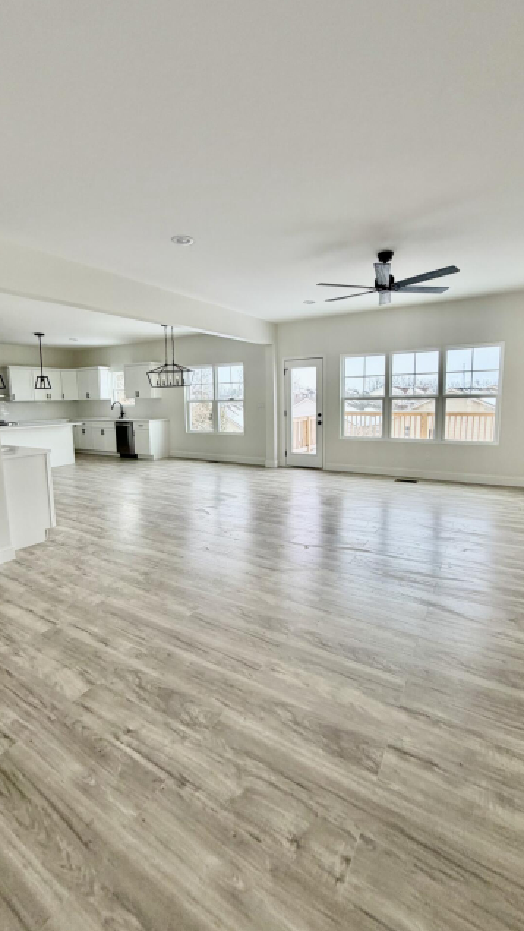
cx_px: 244
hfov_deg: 67.0
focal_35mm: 16
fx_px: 395
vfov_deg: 99.3
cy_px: 446
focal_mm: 2.22
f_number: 2.2
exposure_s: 1/121
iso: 100
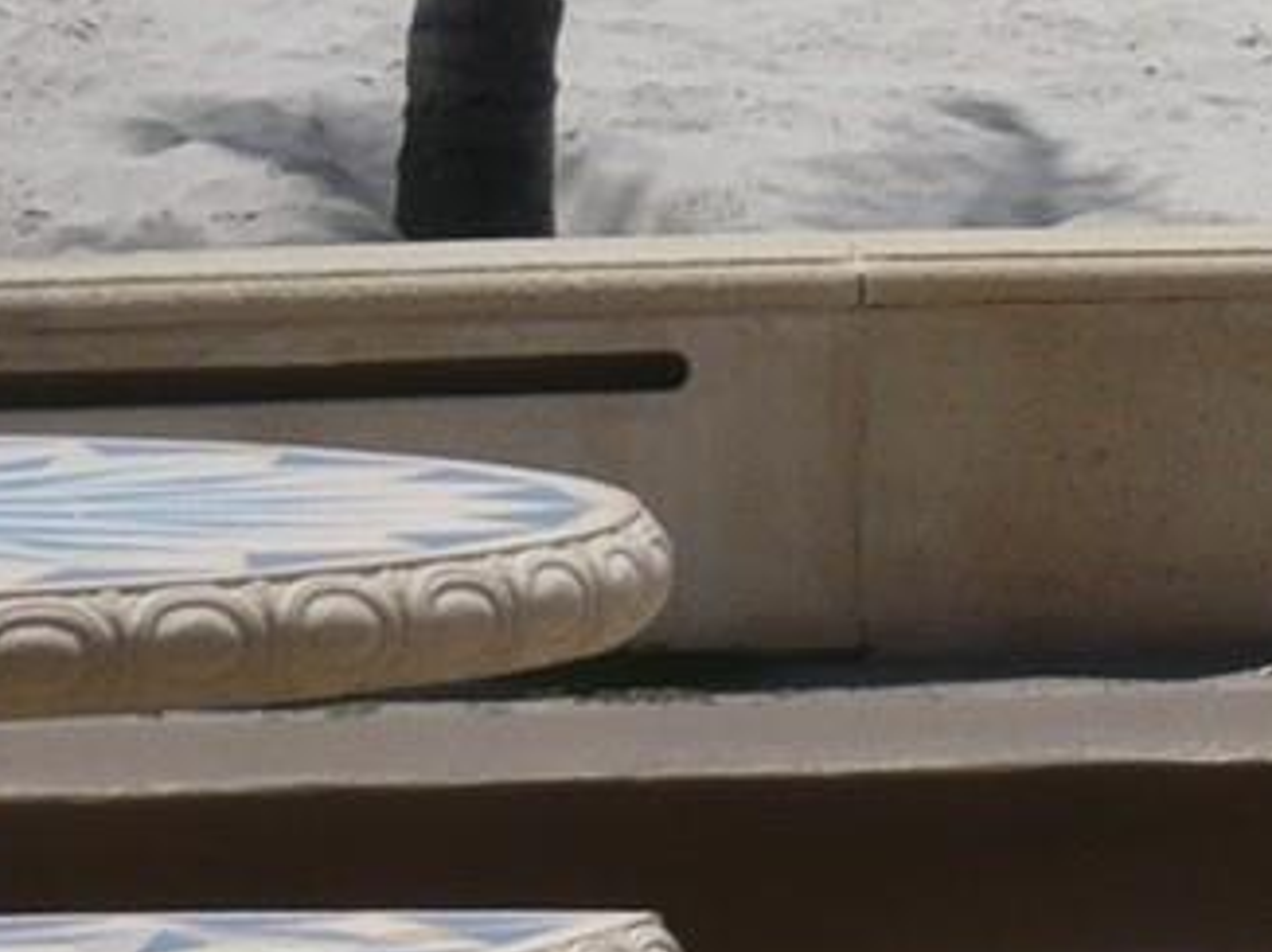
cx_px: 2821
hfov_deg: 4.0
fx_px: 18029
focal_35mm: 491
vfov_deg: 3.0
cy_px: -1288
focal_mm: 16.4
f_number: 16
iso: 100
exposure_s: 1/125
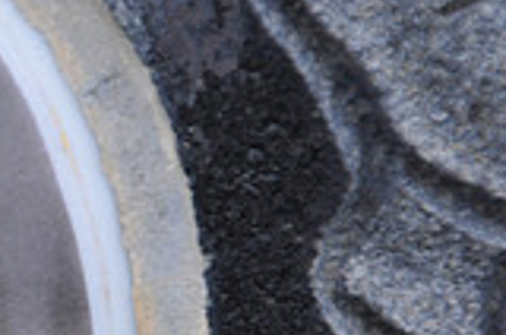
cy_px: 352
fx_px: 8007
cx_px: -278
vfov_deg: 2.4
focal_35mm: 571
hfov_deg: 3.6
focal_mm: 105
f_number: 5.6
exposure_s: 1/125
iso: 320
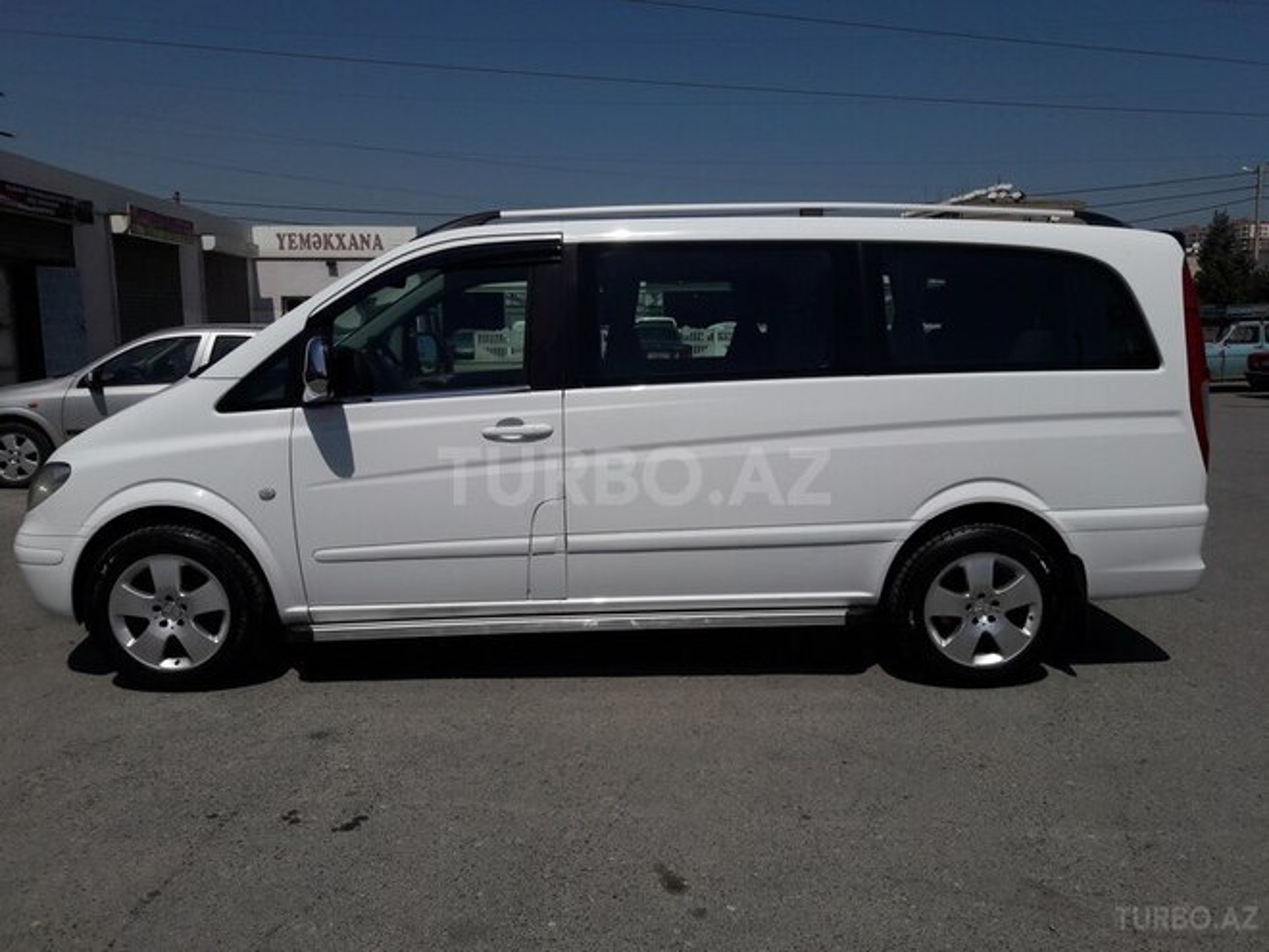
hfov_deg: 63.4
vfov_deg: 49.7
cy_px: 476
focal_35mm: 28
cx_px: 634
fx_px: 1026
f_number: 1.9
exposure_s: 1/6329
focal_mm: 3.7
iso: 40
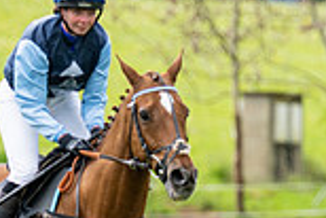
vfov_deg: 1.6
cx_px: 590
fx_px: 7596
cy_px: 224
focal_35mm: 838
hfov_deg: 2.5
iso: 200
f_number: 4
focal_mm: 175
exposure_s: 1/1000
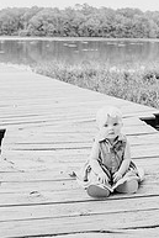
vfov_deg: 33.3
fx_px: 370
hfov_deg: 24.0
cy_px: 14
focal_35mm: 56
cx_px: 115
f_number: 3.5
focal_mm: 24
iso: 500
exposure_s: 1/800
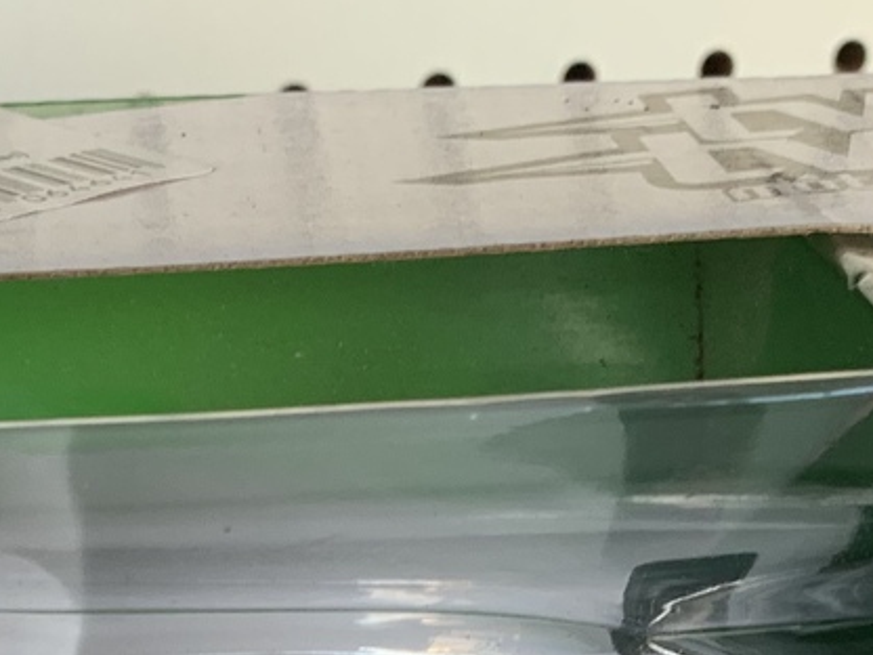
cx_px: 233
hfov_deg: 19.5
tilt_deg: -32.6
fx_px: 2522
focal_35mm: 100
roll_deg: +1.6
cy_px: 1113
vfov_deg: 13.5
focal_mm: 4.25
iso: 100
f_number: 1.8
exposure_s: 1/100
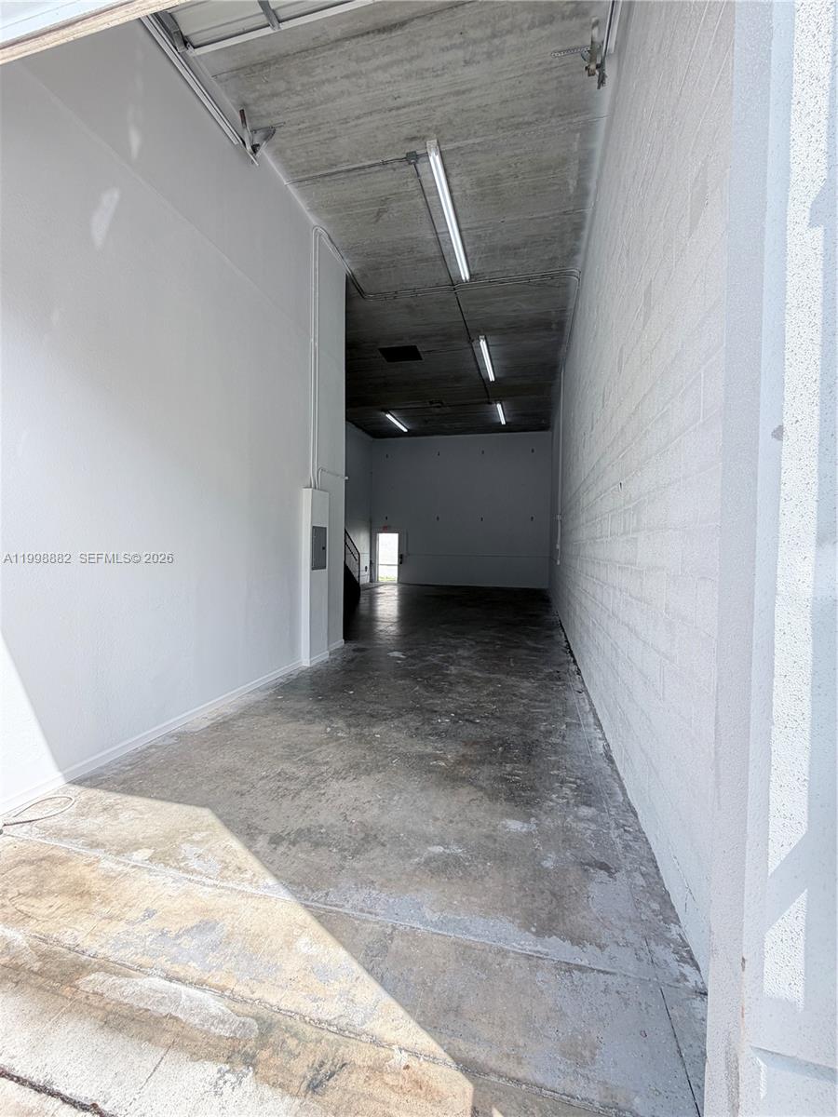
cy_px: 558
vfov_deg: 102.1
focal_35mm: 14
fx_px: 452
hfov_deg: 85.7
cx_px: 419
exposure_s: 1/514
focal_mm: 2.22
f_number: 2.2
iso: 40
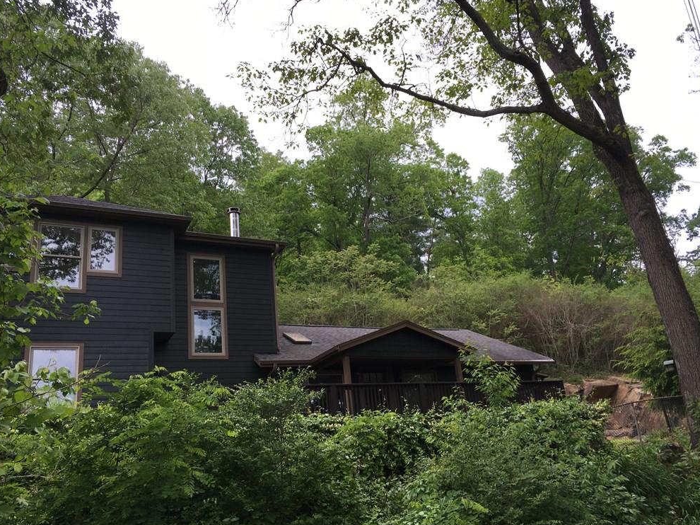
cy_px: 270
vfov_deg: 46.8
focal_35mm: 30
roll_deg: +7.4
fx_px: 607
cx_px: 354
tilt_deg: +19.0
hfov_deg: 60.0
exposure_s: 1/232
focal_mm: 4.15
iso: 25
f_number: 2.2
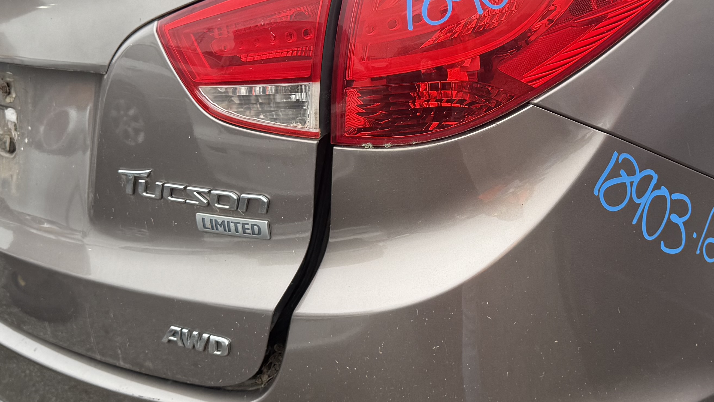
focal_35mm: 57
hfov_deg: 36.0
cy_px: 95
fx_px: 1079
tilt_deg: -17.1
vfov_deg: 20.9
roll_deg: +5.7
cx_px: 512
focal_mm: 6.76
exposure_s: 1/264
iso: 80
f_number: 1.78
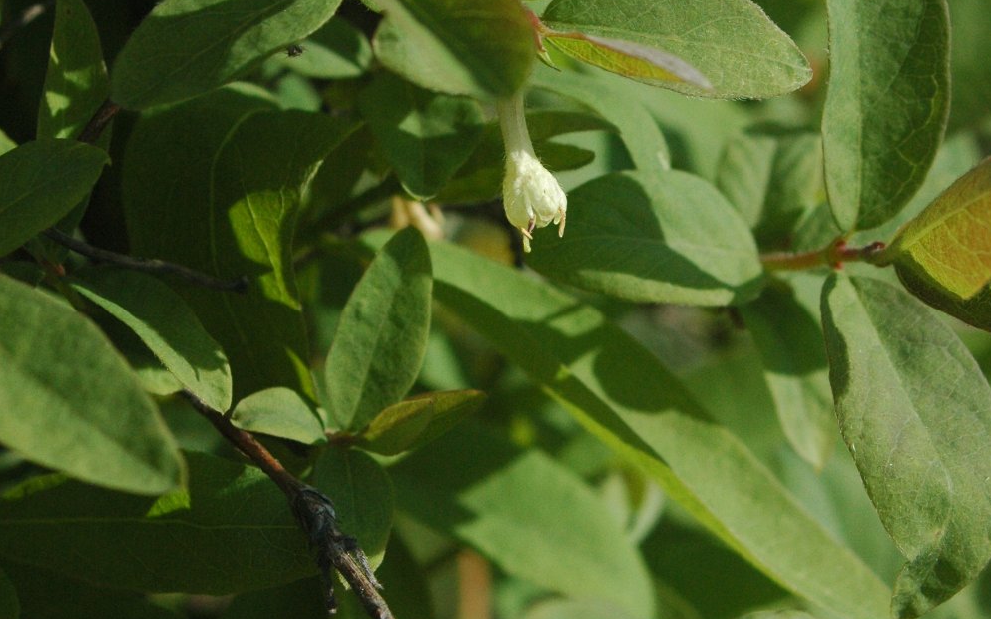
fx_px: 4374
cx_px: 498
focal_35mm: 162
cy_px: 181
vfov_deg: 8.1
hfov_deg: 12.9
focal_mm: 70
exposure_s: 1/500
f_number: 8
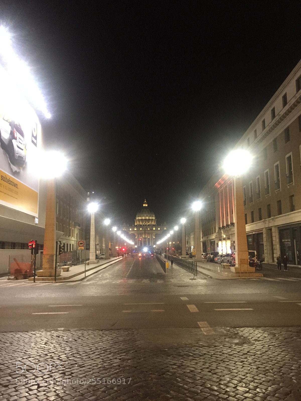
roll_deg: +1.4
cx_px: 150
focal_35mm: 29
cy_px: 200
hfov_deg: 48.2
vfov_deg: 61.7
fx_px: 336
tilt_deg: +7.5
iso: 250
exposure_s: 1/17
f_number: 2.2
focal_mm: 4.15
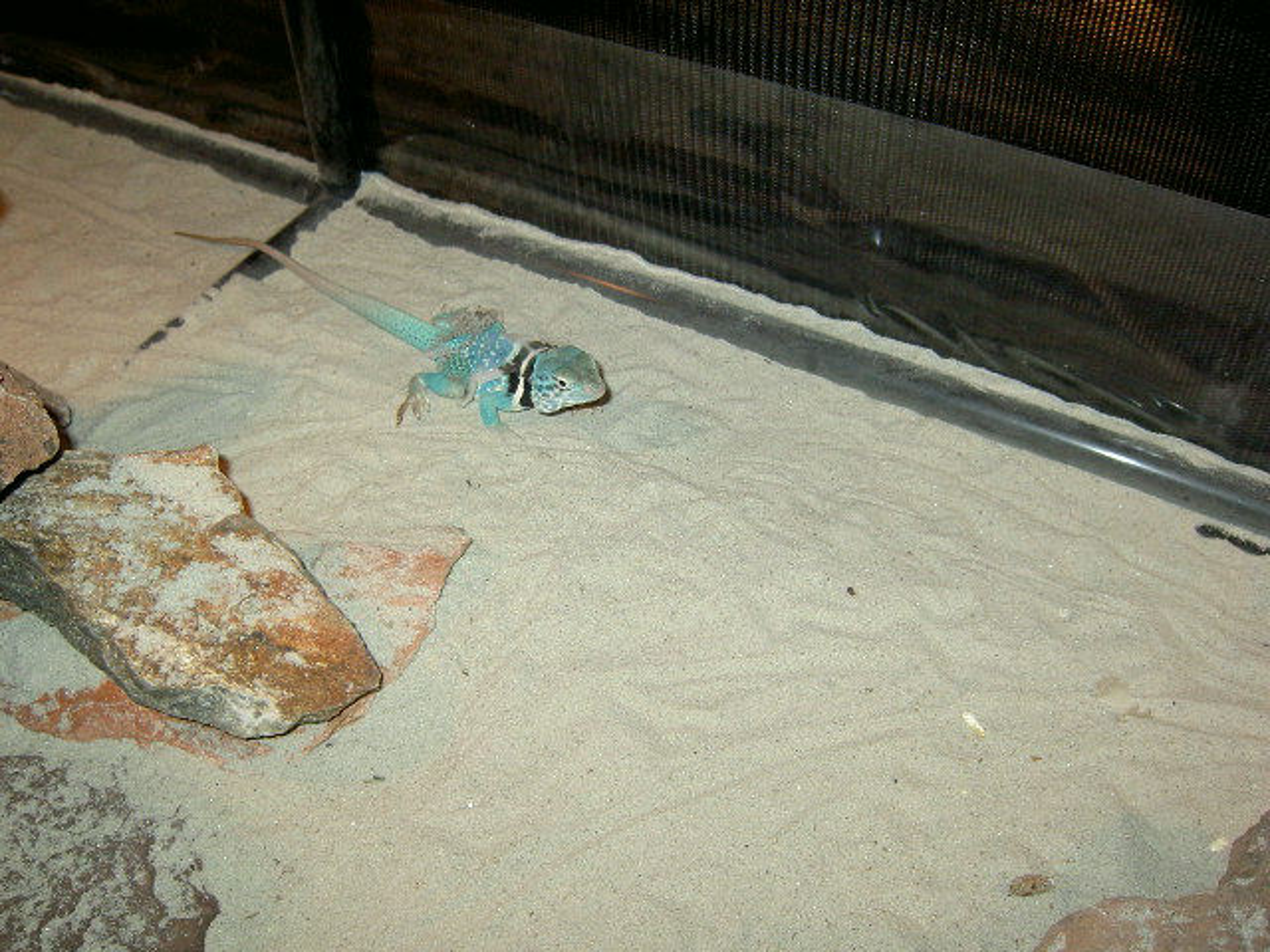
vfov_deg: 41.8
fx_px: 1247
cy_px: 476
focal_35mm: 34
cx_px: 635
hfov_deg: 54.0
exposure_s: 1/60
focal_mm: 5.6
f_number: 2.8
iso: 200
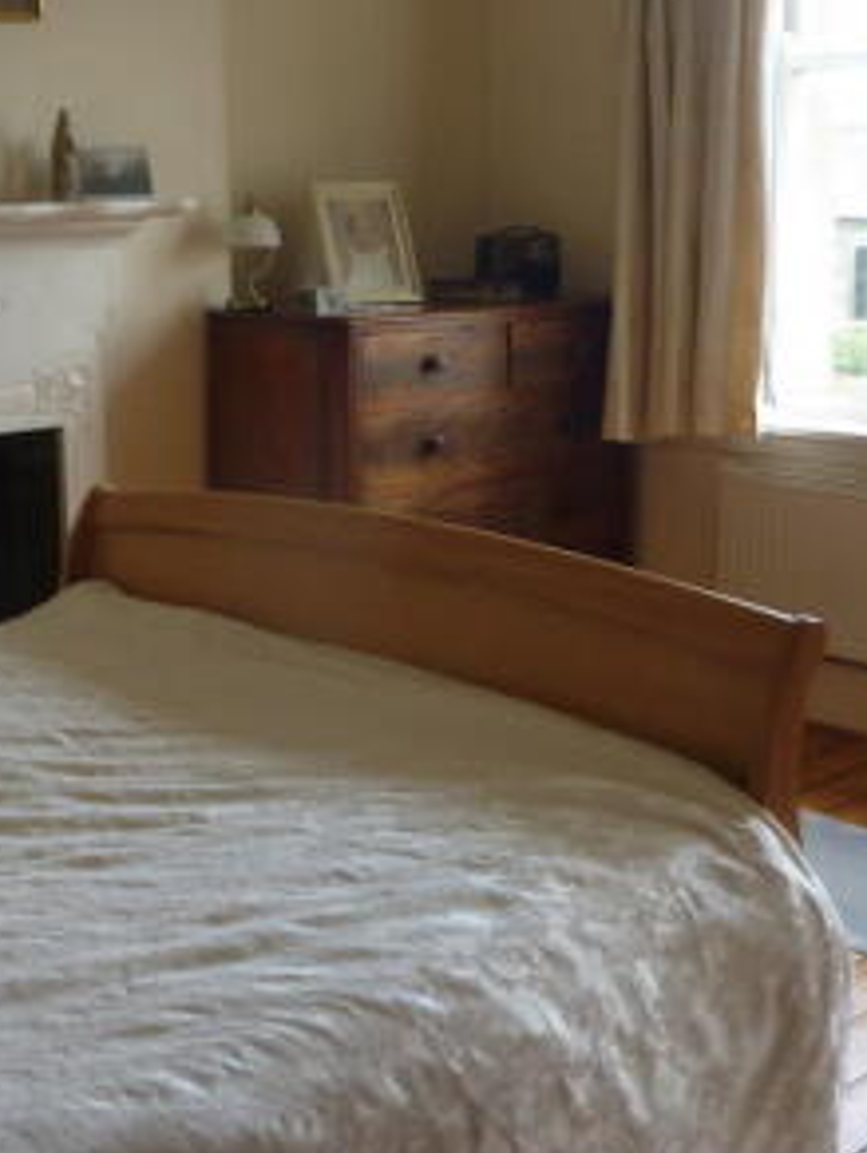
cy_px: 485
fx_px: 1666
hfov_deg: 28.8
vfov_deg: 38.0
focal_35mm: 50
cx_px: 236
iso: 80
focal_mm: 4.1
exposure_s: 1/60
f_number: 3.3
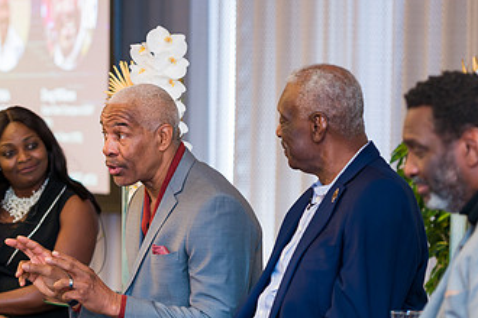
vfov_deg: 6.7
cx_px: 196
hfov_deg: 10.1
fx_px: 2708
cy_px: 215
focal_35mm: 204
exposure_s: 1/200
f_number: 3.2
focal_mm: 116
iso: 800
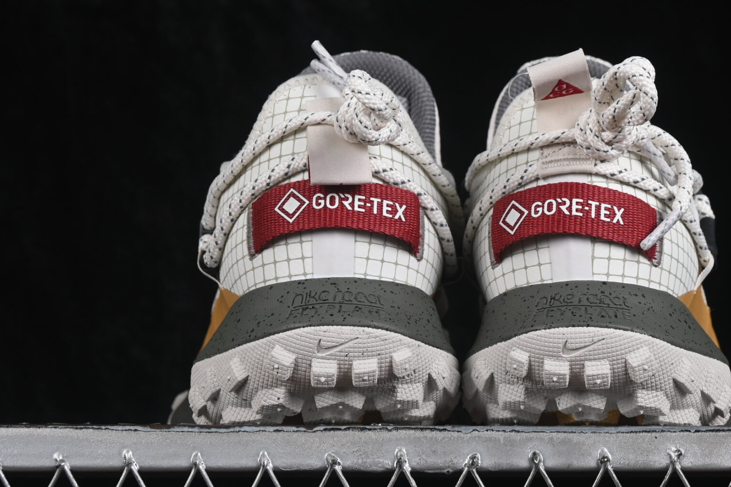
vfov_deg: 10.9
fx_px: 2558
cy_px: 170
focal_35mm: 126
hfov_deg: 16.2
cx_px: 471
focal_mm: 50
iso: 160
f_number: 8
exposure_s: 1/80
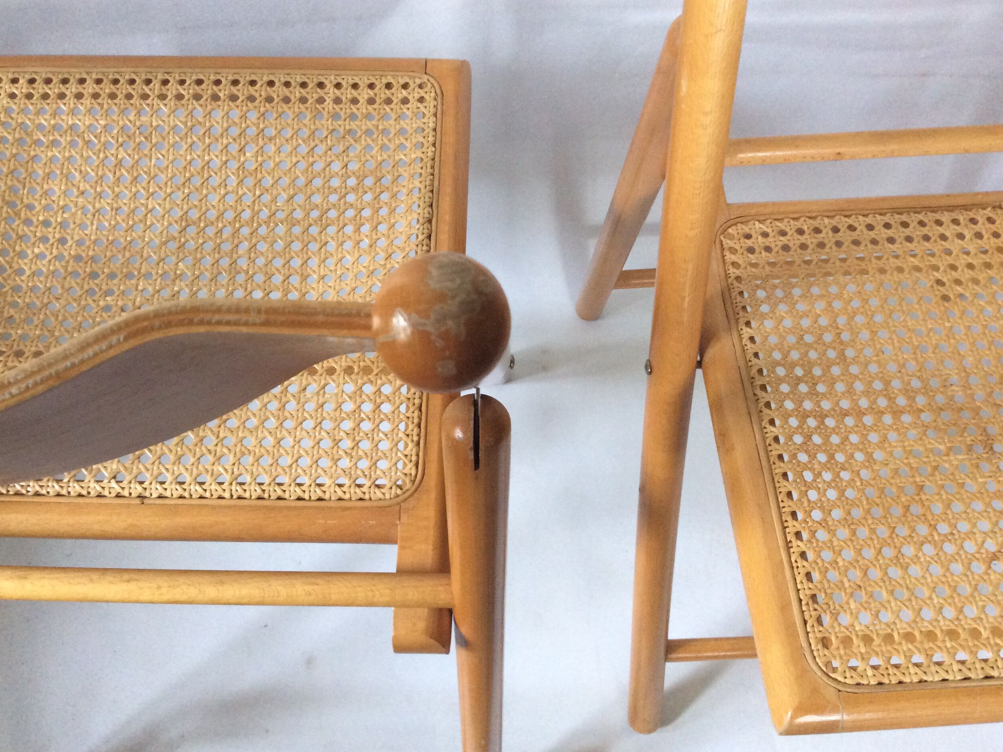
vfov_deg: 42.9
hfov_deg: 55.4
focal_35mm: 33
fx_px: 956
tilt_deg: -65.9
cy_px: 383
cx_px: 490
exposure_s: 1/25
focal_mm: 3.3
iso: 250
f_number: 2.4
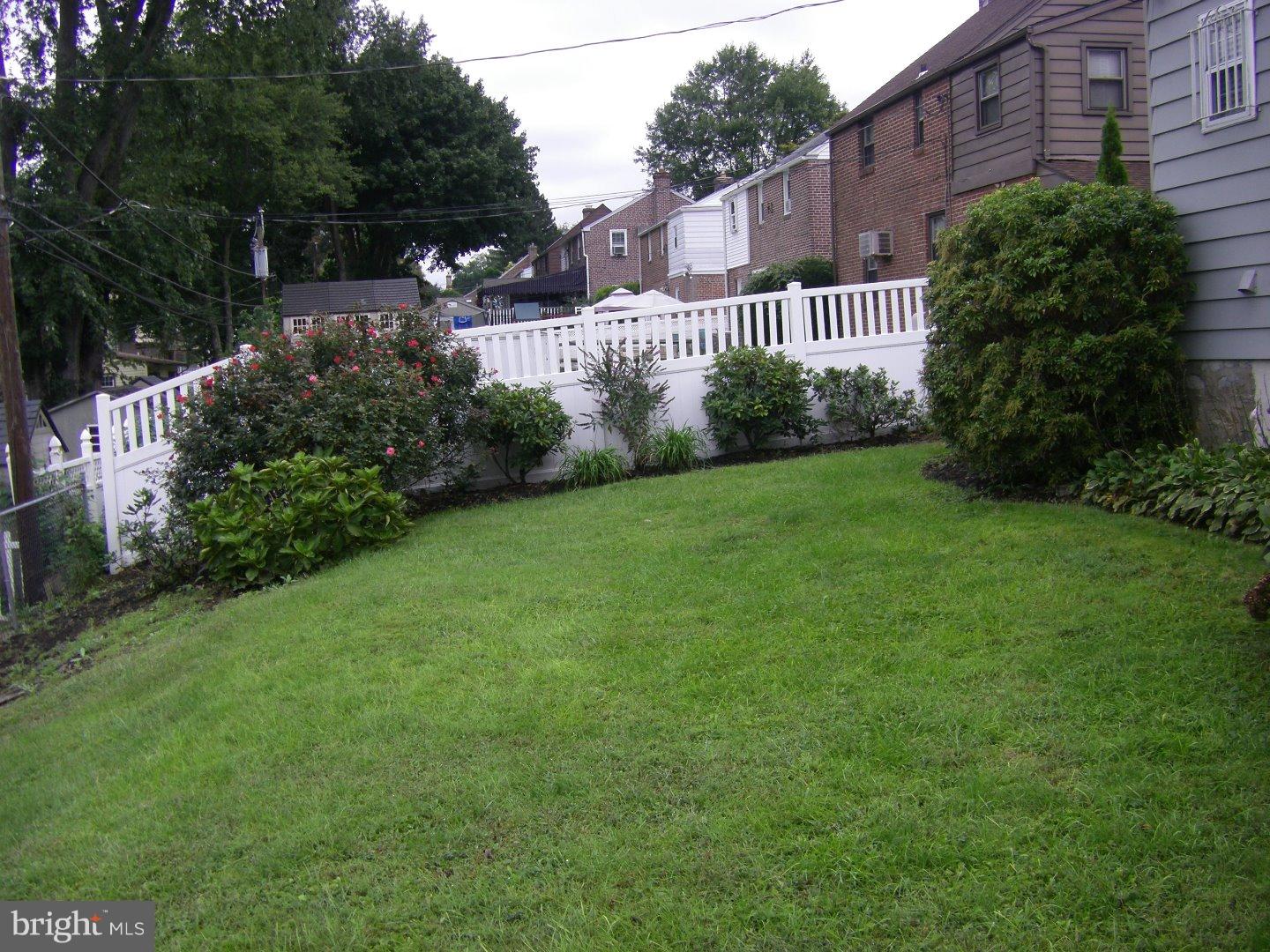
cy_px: 476
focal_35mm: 38
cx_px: 635
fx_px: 1394
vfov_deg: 37.7
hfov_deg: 49.0
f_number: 3.5
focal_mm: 6.3
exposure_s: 1/200
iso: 64
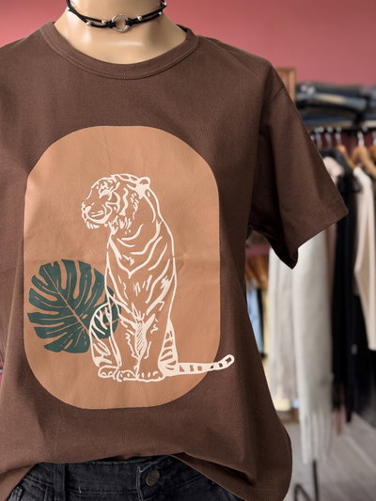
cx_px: 188
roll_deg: +1.6
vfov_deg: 39.6
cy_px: 250
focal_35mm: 48
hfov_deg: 30.3
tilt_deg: -7.1
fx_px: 695
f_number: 1.78
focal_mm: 6.76
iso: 50
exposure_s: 1/122
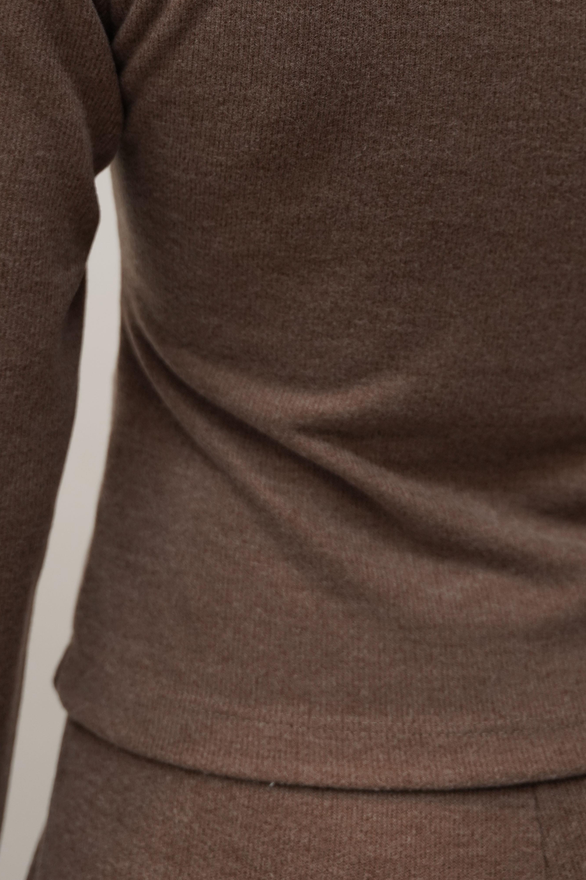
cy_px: 88
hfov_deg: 17.2
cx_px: 320
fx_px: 1939
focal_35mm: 79
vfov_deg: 24.8
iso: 400
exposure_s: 1/320
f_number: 2.8
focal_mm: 33.6
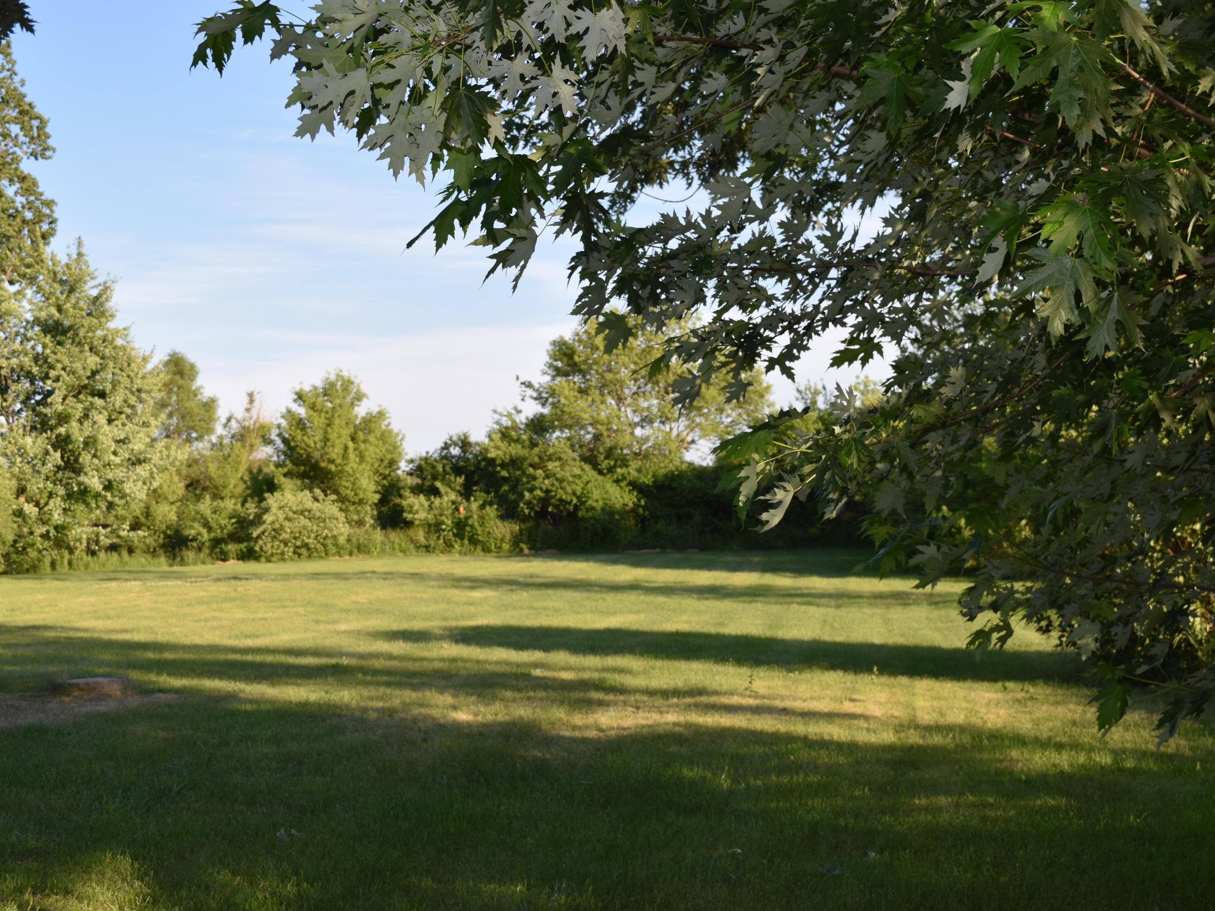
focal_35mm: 46
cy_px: 459
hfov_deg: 41.2
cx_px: 646
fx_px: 1614
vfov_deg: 31.5
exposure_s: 1/200
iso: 100
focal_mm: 28
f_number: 7.1
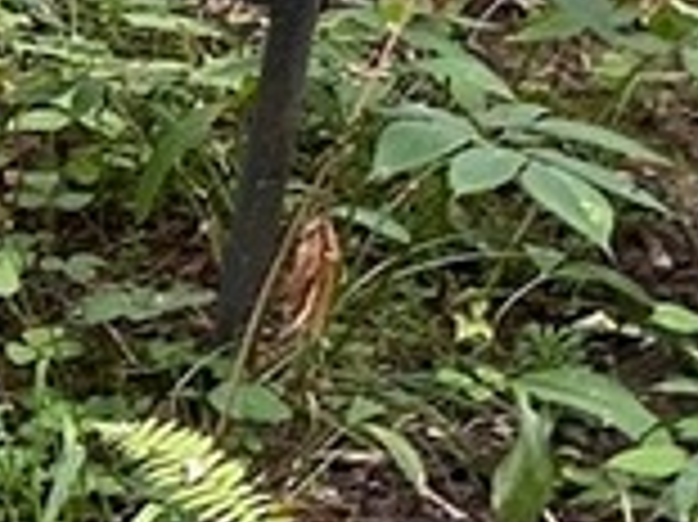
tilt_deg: -14.6
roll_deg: -2.5
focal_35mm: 172
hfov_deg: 9.2
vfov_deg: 8.4
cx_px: -1401
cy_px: -315
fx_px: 3466
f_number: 1.8
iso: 125
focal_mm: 4.25
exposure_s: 1/73
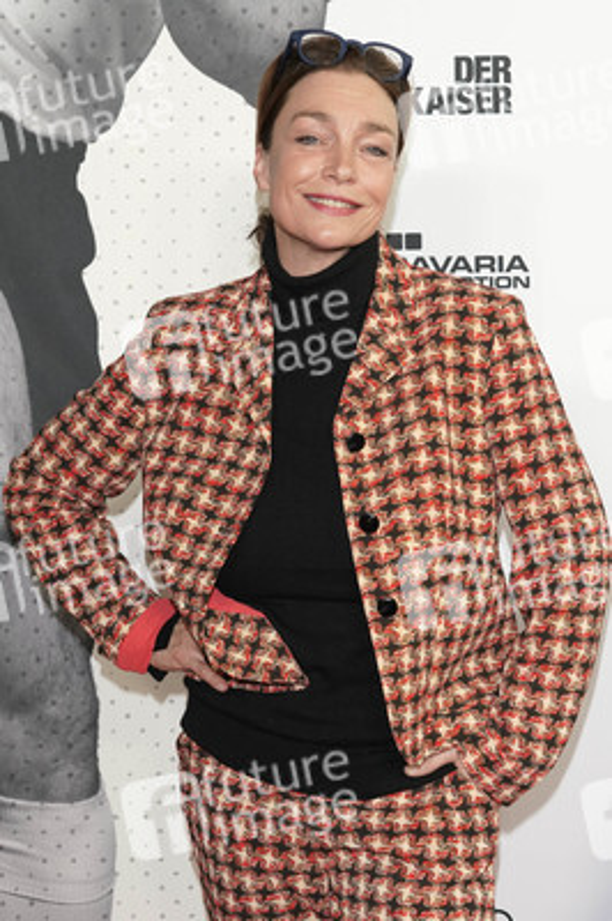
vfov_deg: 28.9
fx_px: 1788
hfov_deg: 19.4
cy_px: 460
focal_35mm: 70
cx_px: 306
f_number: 8
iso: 2500
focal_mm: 70
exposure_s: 1/250
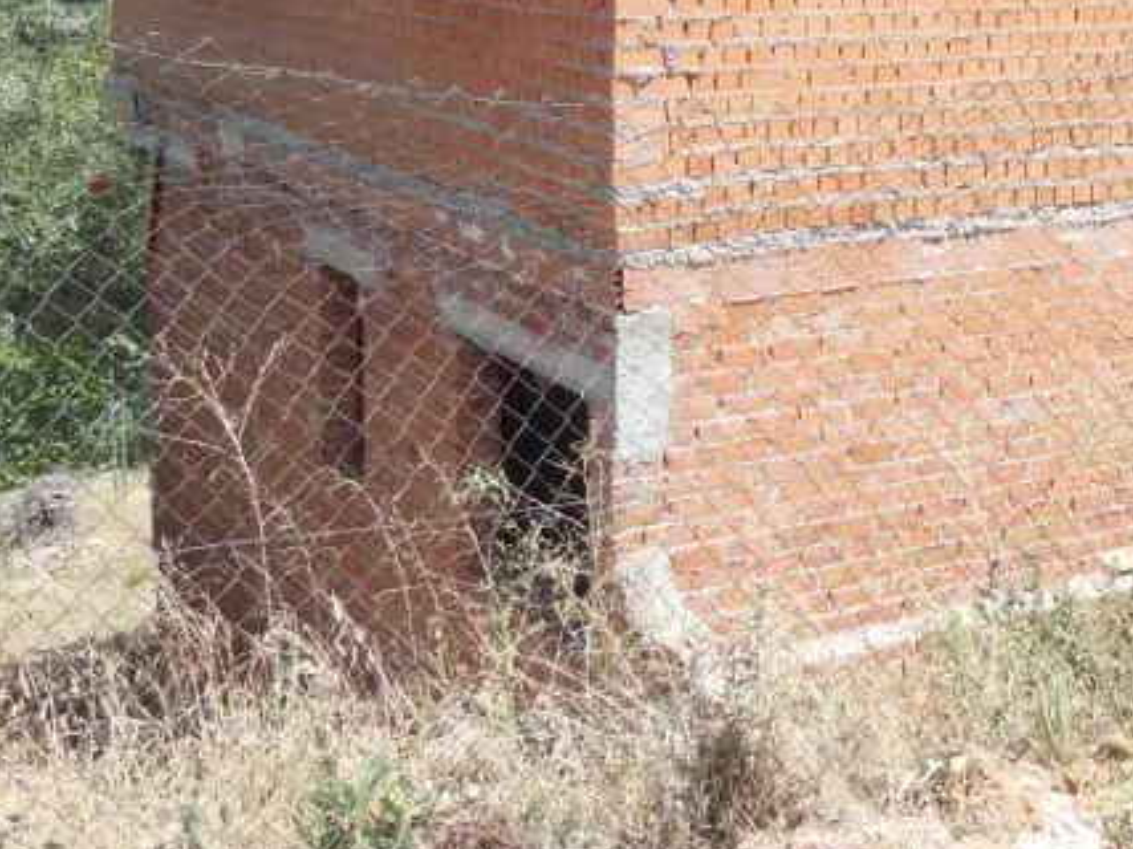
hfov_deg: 31.8
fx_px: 1963
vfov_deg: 23.6
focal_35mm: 60
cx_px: 796
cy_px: 37
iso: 125
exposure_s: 1/640
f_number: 3.5
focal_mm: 4.5
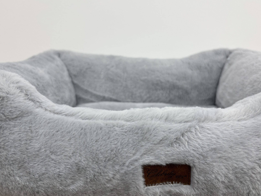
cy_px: 94
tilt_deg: -11.2
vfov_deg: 48.2
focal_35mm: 29
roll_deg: -0.4
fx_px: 219
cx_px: 139
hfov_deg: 61.6
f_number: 1.6
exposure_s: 1/100
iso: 40
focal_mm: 5.96
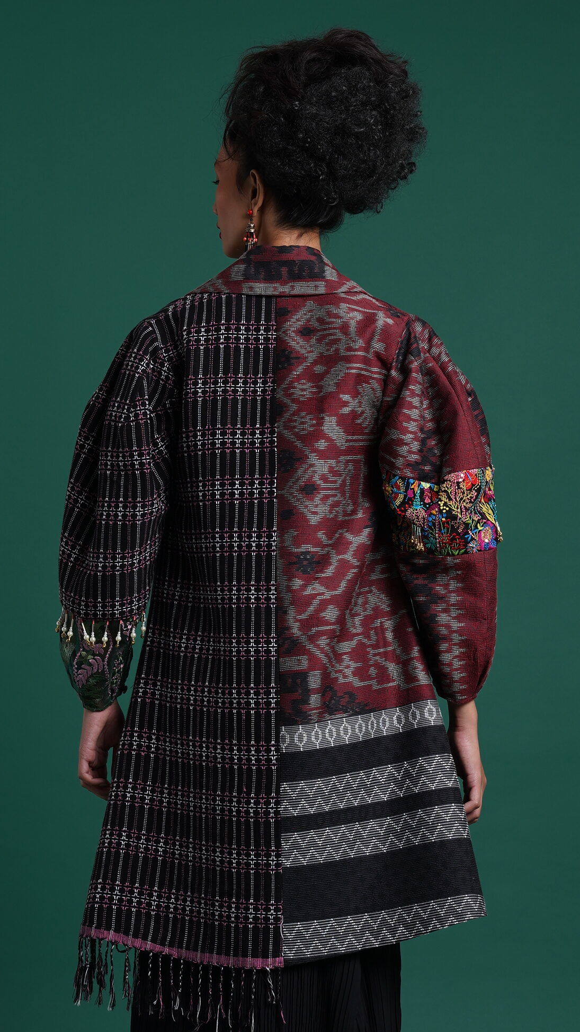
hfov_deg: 13.4
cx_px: 275
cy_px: 517
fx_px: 2461
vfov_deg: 23.7
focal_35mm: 90
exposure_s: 1/125
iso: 200
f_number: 10
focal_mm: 57
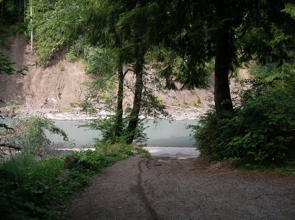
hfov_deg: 50.2
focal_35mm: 37
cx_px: 148
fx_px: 315
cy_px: 110
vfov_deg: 38.6
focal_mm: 5.7
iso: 50
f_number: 2.8
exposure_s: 1/160
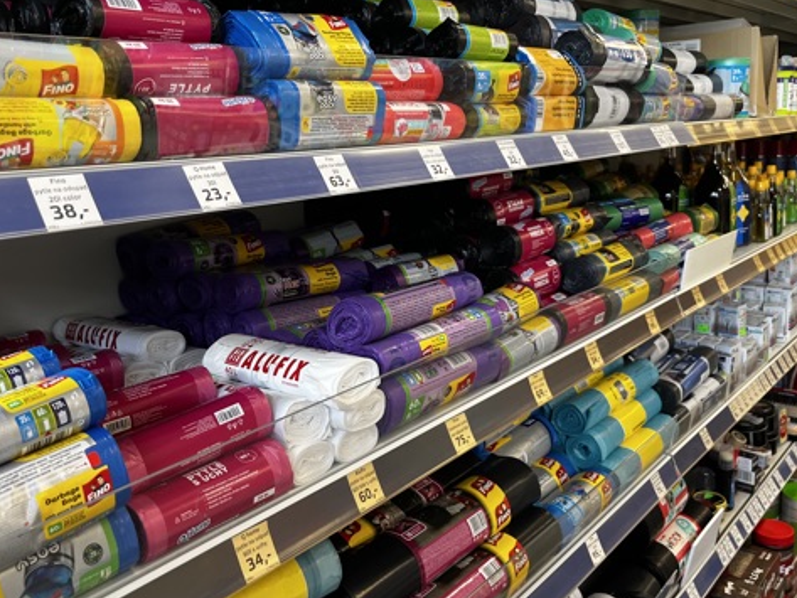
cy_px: 254
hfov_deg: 55.3
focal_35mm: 33
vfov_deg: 42.8
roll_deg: +2.5
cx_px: 369
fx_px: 760
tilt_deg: -9.5
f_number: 1.6
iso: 125
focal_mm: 5.1
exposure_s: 1/121
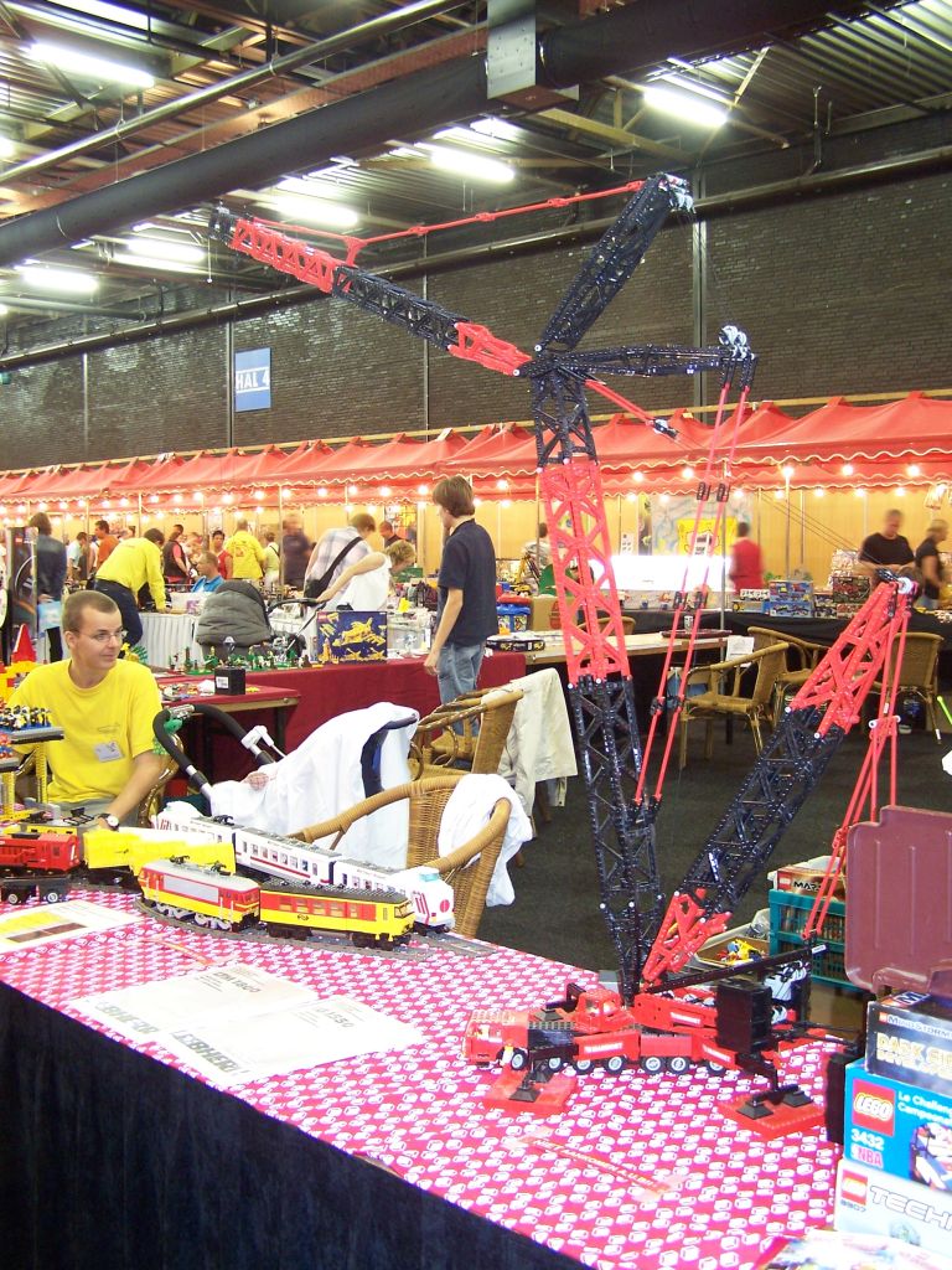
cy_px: 635
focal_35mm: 38
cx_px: 476
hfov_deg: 37.7
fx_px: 1393
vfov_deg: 49.0
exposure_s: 1/4
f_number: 2.8
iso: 140
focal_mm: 6.3
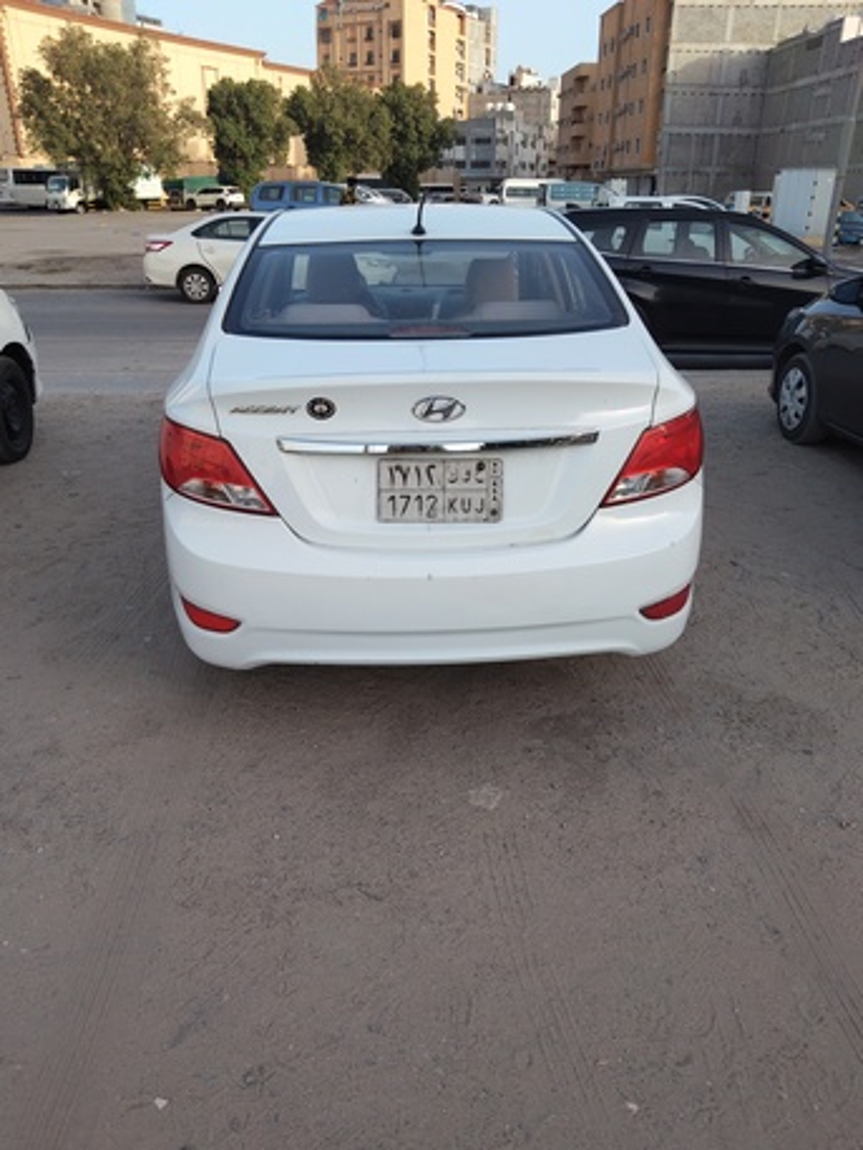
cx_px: 432
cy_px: 575
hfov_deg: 53.1
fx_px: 864
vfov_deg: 67.3
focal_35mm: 26
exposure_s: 1/365
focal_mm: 4.15
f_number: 1.8
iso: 100
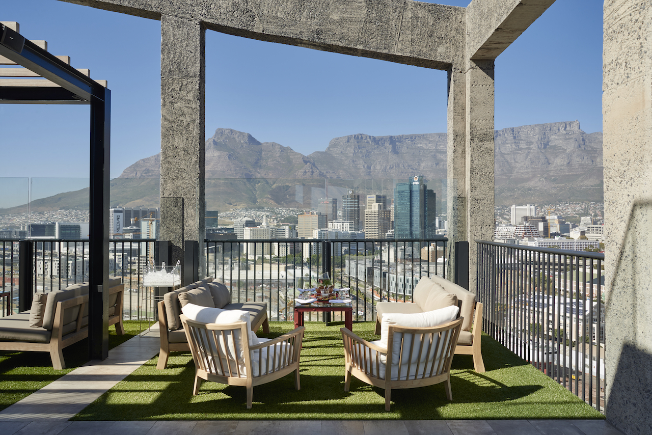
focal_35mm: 31
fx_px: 562
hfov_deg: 60.3
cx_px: 326
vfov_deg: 42.3
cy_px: 218
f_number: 13
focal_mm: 31
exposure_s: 1/60
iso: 100
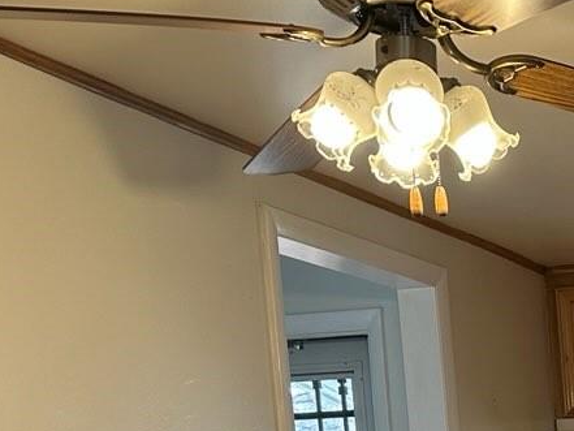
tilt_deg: -7.2
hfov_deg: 20.1
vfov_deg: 15.3
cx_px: 804
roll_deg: +2.3
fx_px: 1443
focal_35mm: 87
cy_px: 707
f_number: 1.78
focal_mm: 6.86
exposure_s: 1/60
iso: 125
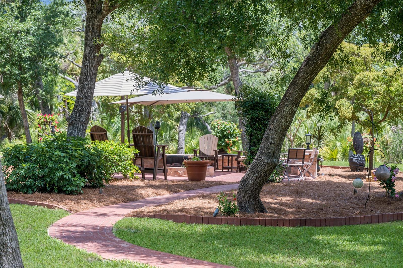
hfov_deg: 24.2
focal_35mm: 84
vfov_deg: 16.3
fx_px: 940
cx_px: 202
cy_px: 134
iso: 200
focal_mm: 84
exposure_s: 1/500
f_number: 5.6
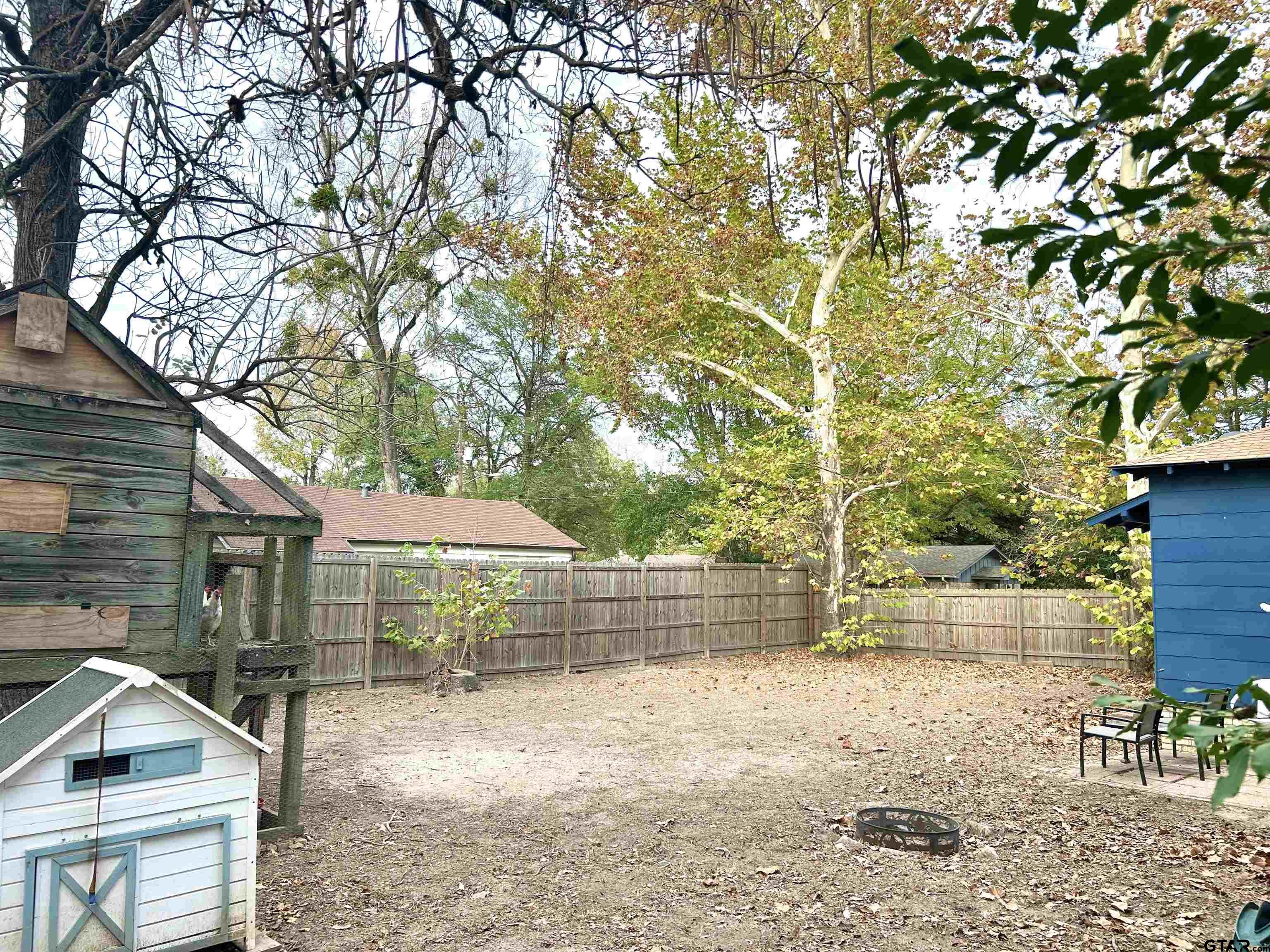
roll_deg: -0.8
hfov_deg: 67.3
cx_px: 635
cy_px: 476
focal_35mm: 26
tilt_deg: +6.2
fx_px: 954
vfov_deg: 53.1
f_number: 1.5
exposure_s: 1/539
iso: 50
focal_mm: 5.7
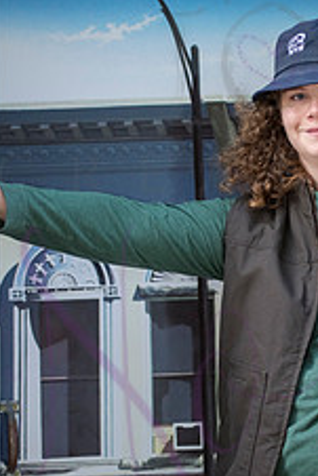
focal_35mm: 159
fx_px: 2103
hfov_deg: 8.6
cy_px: 249
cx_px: 278
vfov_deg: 12.9
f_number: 2.8
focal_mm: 80
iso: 640
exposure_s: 1/320
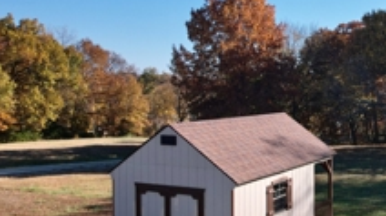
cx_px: 342
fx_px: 501
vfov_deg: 24.3
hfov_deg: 39.3
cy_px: 85
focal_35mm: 49
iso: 100
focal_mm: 8.38
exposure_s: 1/50
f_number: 2.8
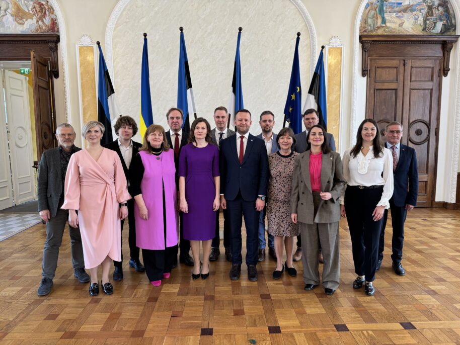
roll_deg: +0.7
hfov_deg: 71.6
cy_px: 172
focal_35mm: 24
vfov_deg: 56.8
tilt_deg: -6.8
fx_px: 319
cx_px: 230
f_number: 1.78
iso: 125
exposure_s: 1/50
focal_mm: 6.76
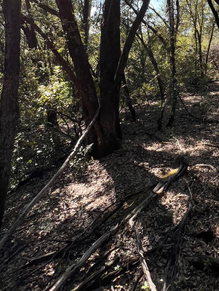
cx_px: 183
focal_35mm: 26
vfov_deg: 56.9
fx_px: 219
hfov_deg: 49.2
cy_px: 24
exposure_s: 1/188
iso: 32
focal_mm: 1.57
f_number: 1.8
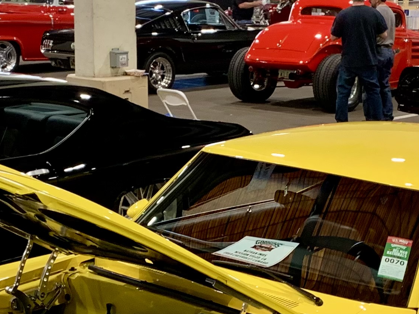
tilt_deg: -13.2
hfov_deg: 21.1
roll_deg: -0.3
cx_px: 235
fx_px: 1126
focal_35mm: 93
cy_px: 229
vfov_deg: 15.8
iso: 200
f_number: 1.8
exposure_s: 1/60
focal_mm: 4.25
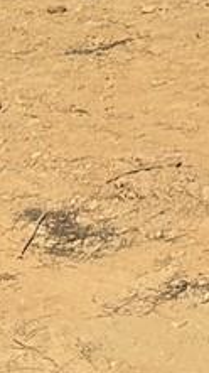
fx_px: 2389
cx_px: 401
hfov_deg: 4.9
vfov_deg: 7.7
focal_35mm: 242
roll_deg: +1.6
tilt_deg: +7.2
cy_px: -761
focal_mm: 6.76
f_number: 1.78
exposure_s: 1/7353
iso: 80
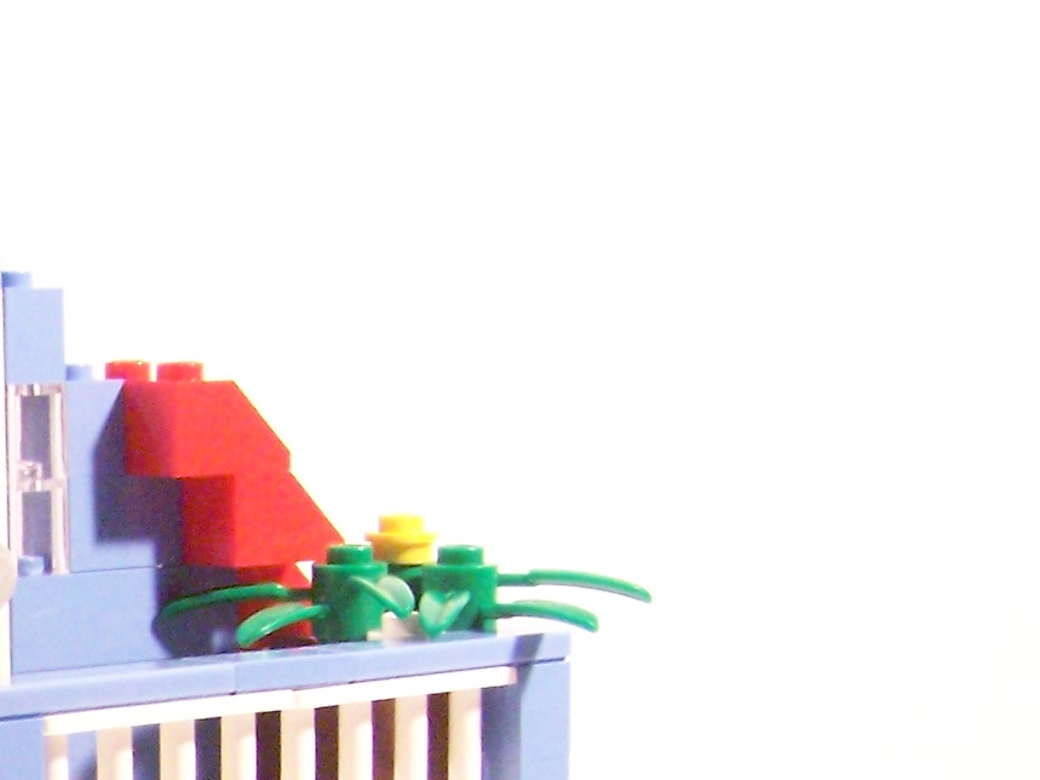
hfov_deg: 16.2
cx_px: -377
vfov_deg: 12.6
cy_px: 1000
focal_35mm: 114
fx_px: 3425
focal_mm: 6.3
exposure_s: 1/30
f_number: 3.6
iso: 400
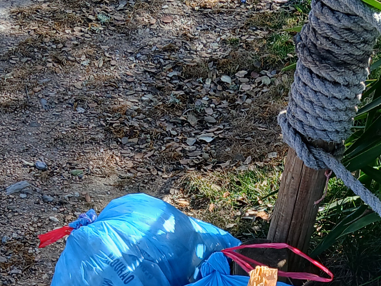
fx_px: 1023
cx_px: 273
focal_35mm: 93
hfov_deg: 21.0
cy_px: 410
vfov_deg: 14.9
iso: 20
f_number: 1.8
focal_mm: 3.98
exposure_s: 1/228
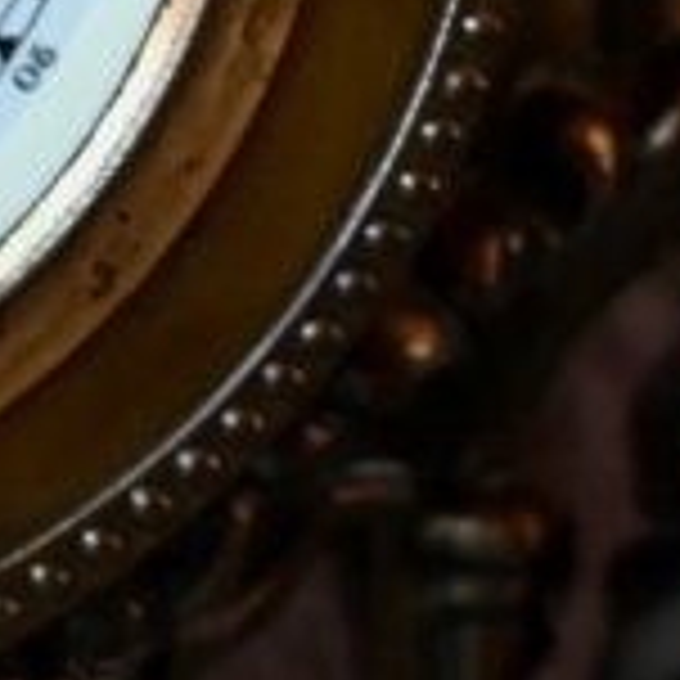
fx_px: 7156
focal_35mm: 322
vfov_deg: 5.4
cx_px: -621
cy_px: -540
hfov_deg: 5.3
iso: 1100
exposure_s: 1/125
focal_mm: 56
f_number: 4
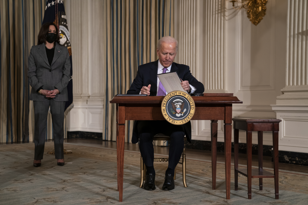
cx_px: 154
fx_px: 453
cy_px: 102
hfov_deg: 37.5
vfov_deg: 25.5
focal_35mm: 53
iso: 2000
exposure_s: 1/500
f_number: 2.8
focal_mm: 53
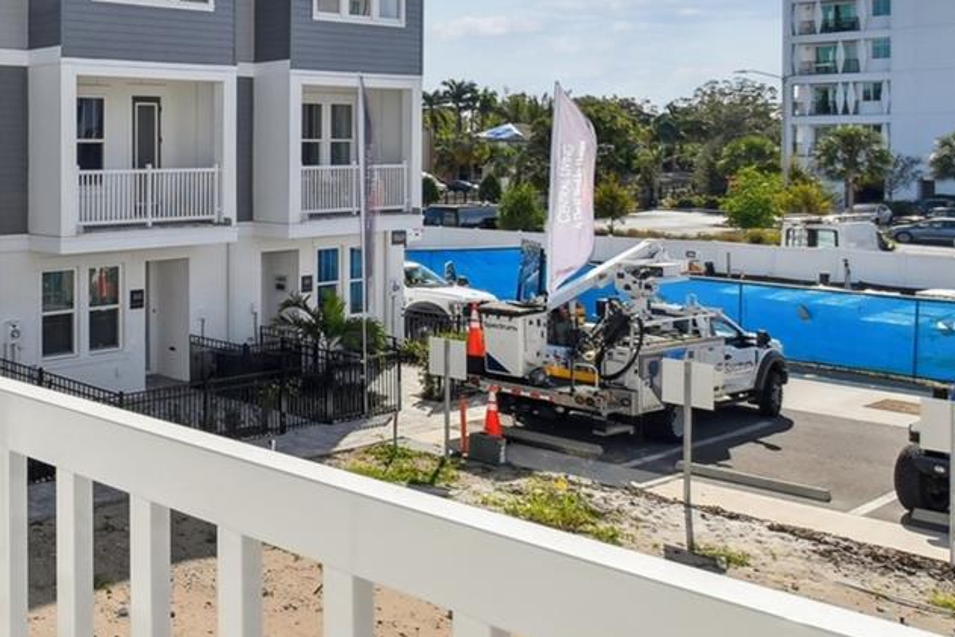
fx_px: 1008
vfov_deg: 34.9
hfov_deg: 39.9
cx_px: -124
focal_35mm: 38
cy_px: 248
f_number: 8
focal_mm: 10
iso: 100
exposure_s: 1/500
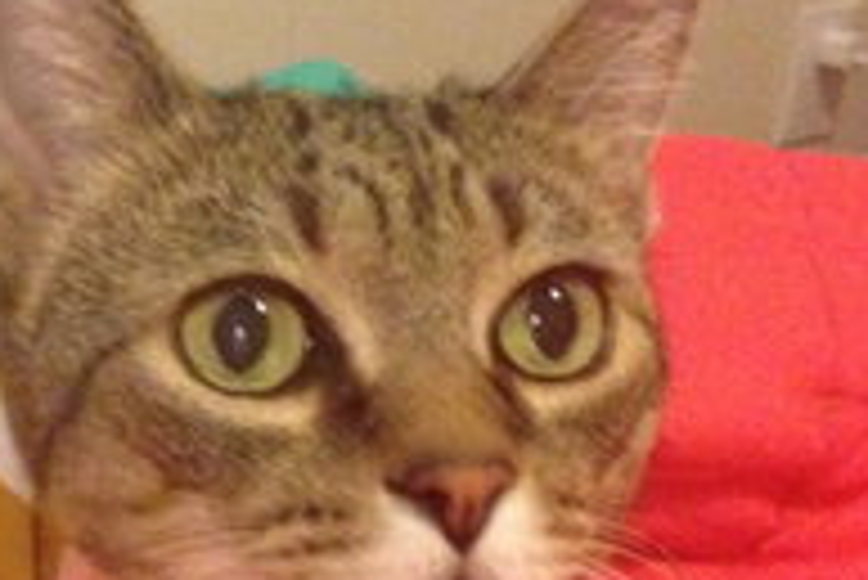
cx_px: 94
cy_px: 654
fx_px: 2147
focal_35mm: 89
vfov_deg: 15.0
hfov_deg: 22.3
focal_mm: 4.12
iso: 800
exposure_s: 1/15
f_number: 2.4
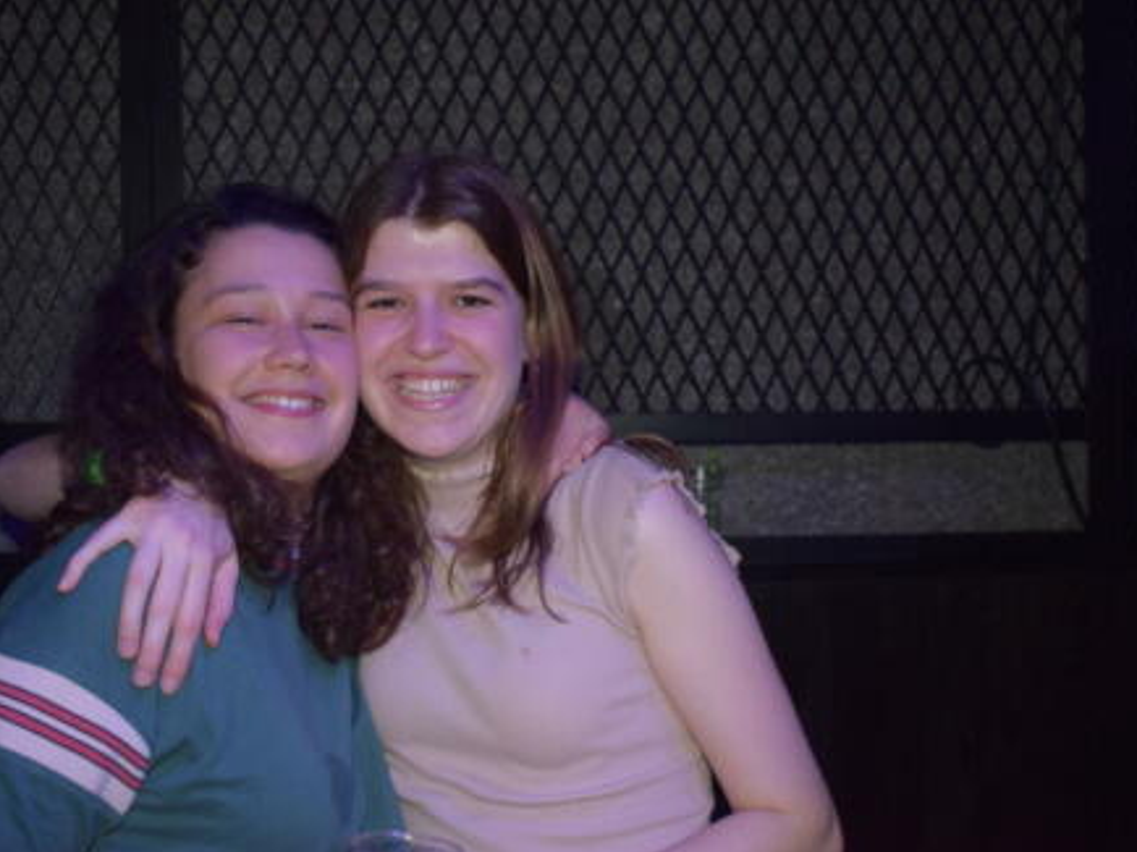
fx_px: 1364
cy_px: 434
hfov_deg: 45.2
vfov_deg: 34.7
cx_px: 524
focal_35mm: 42
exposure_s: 1/60
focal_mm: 25
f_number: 4
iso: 1250
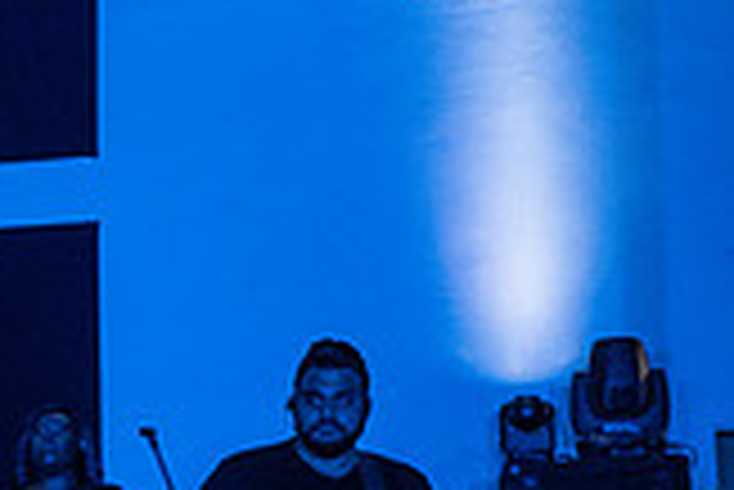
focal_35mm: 121
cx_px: -563
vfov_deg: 11.2
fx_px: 2469
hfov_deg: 14.9
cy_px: 519
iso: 6400
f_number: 4
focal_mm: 34
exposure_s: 1/320
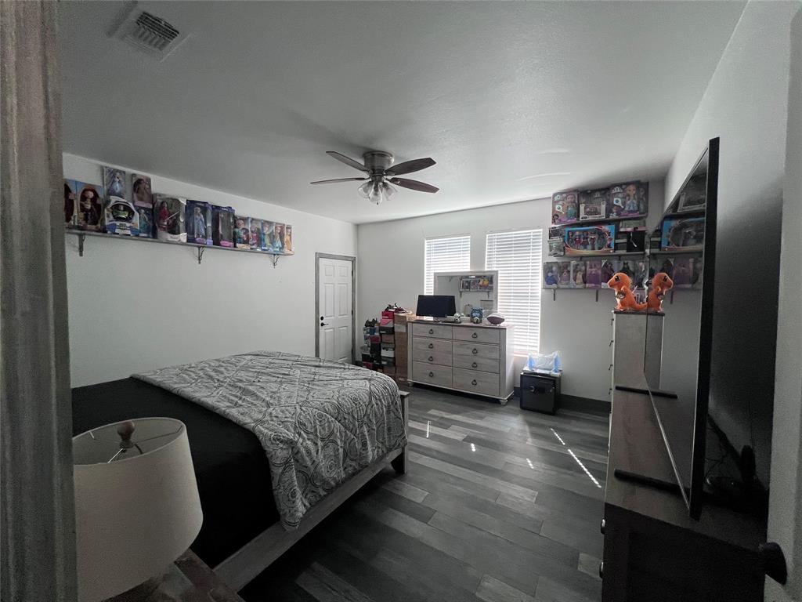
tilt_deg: -2.0
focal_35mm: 13
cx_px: 401
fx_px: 301
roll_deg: -0.6
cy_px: 301
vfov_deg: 89.9
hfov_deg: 106.2
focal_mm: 1.57
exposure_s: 1/60
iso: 200
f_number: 1.8
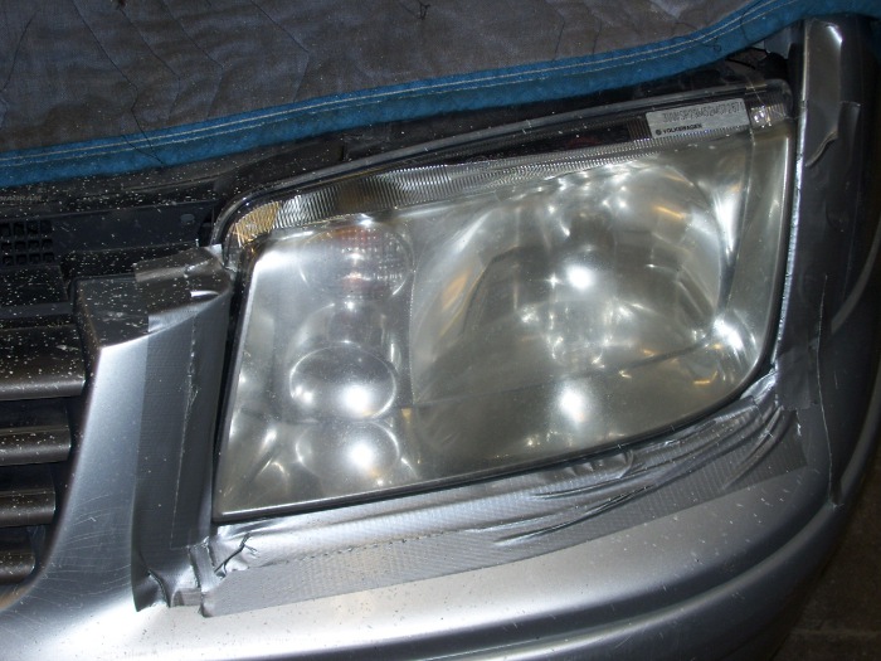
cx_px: 440
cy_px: 330
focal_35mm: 70
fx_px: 1782
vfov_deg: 21.0
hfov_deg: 27.8
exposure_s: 1/50
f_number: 4
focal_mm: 11.6
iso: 80
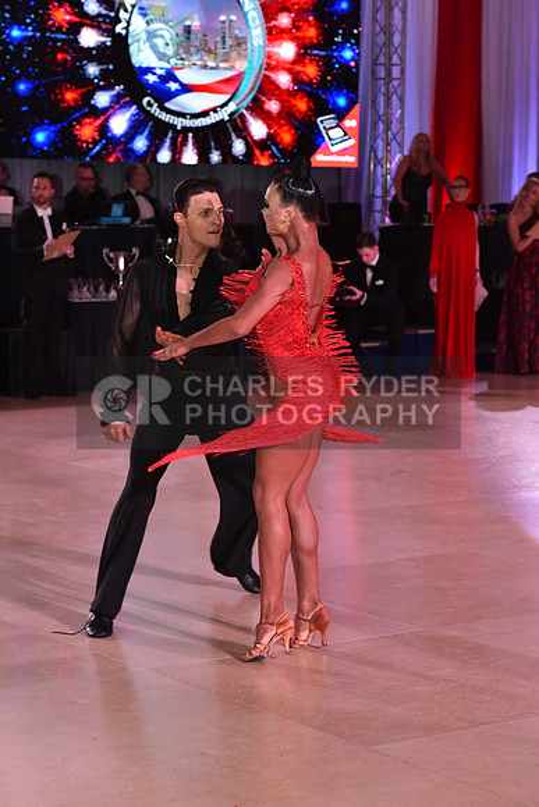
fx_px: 1930
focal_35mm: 86
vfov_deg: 23.6
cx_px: 270
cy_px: 404
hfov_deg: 15.9
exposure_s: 1/320
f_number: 6.3
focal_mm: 86
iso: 2500
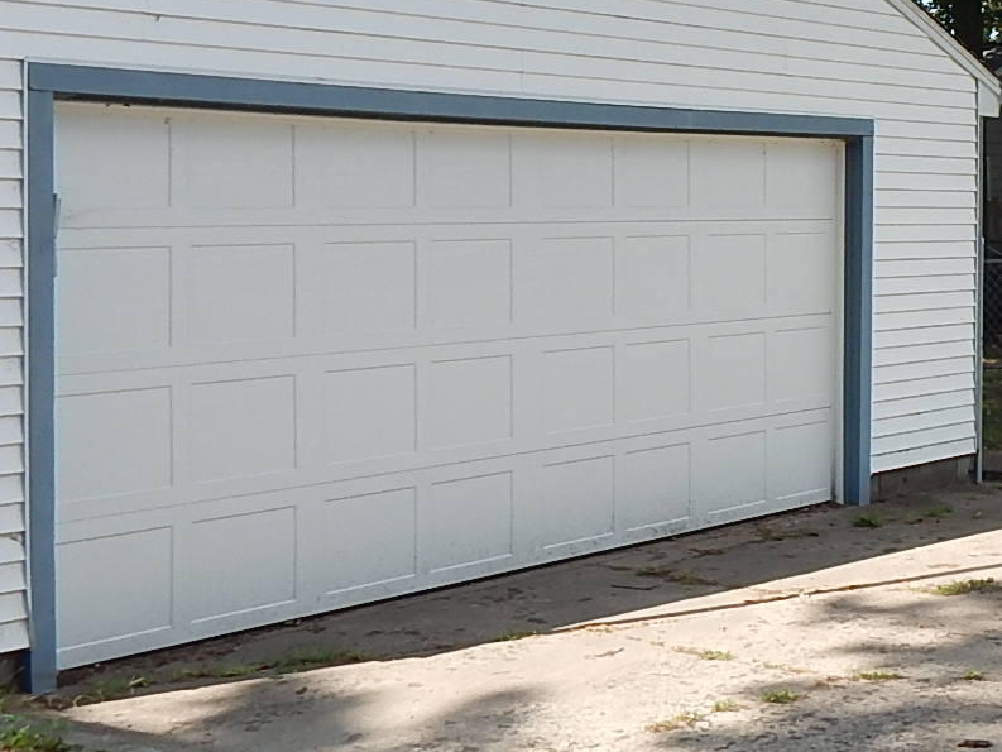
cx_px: 981
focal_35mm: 63
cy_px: 211
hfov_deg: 28.9
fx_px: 1824
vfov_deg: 23.1
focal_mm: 4
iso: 125
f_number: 3
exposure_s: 1/800
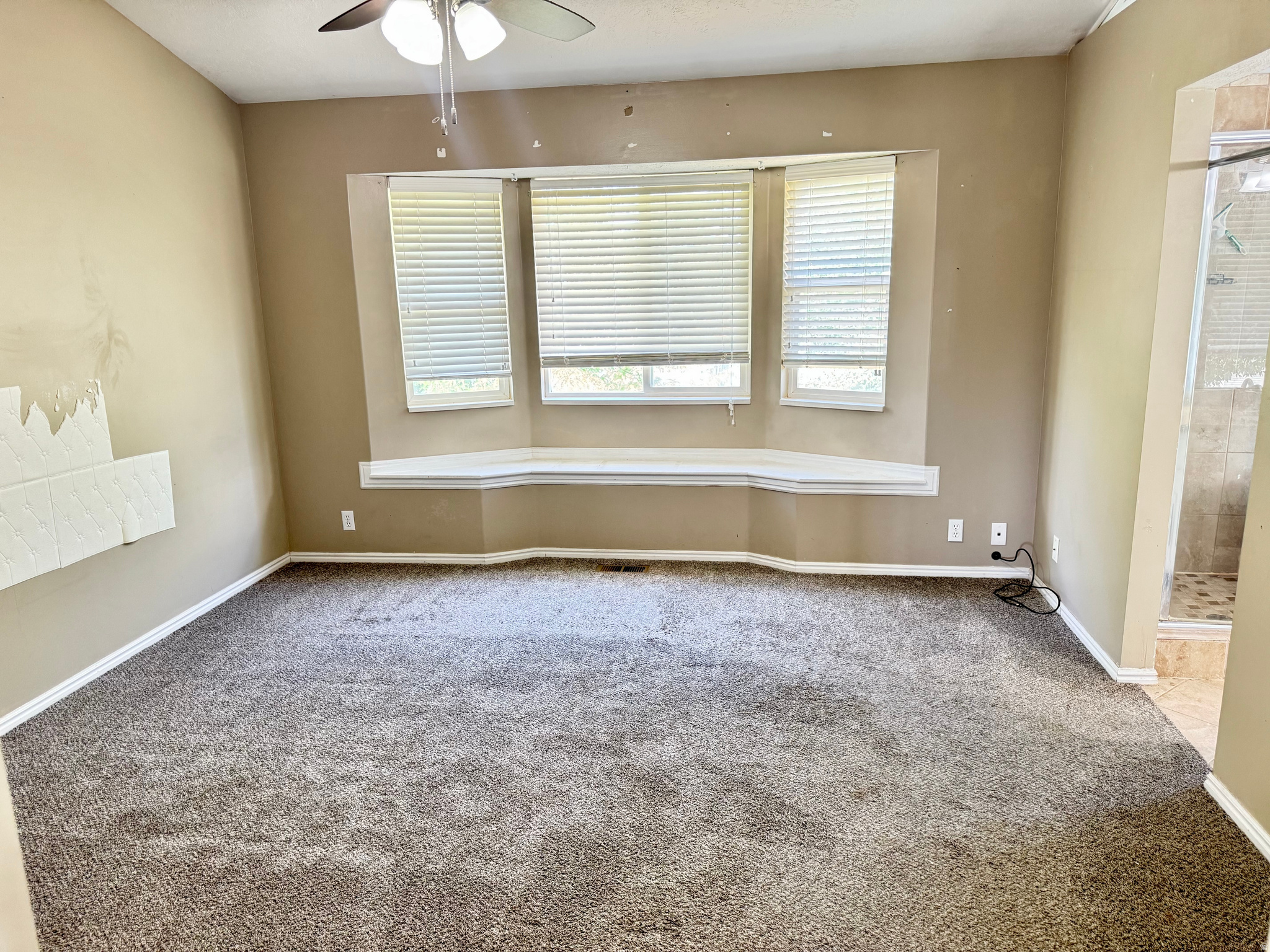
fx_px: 881
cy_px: 476
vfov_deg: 56.8
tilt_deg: -13.8
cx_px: 635
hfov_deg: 71.6
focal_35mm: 24
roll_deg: +1.3
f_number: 1.78
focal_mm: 6.76
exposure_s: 1/60
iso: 320
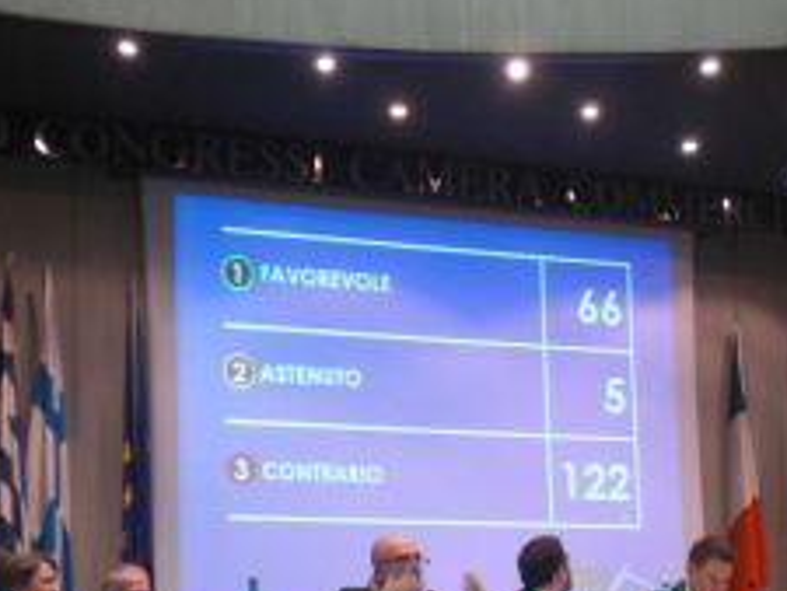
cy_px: 451
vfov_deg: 19.3
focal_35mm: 76
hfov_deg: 25.6
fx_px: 1729
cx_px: 462
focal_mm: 6.3
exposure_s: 1/15
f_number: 3.1
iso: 200
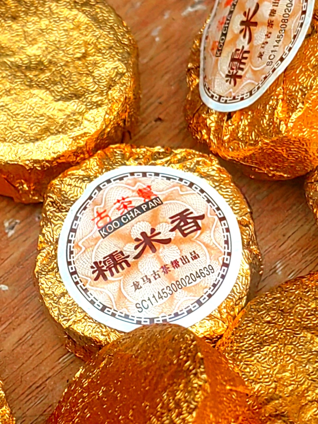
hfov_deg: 13.6
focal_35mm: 109
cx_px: 159
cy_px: 212
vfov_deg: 18.0
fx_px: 1335
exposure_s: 1/100
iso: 250
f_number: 1.9
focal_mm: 5.52
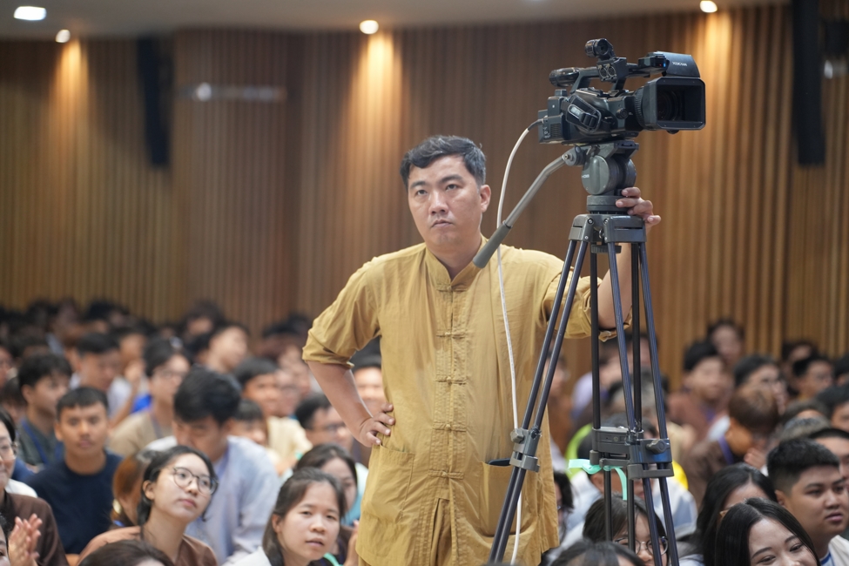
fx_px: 2901
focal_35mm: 123
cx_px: 424
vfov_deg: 11.1
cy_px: 283
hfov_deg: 16.7
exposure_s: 1/100
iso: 2000
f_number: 2.8
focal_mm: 123
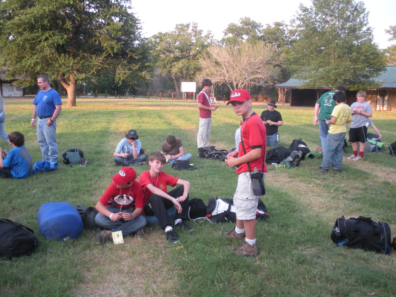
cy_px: 148
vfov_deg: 39.7
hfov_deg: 51.4
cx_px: 198
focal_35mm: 36
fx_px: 412
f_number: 3.5
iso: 64
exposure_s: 1/65.7
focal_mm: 6.3
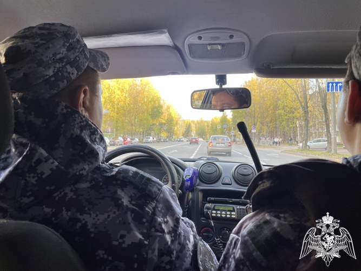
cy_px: 136
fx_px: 271
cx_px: 180
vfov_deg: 53.0
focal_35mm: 26
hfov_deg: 67.3
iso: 50
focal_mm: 4.2
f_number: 1.6
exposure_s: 1/121
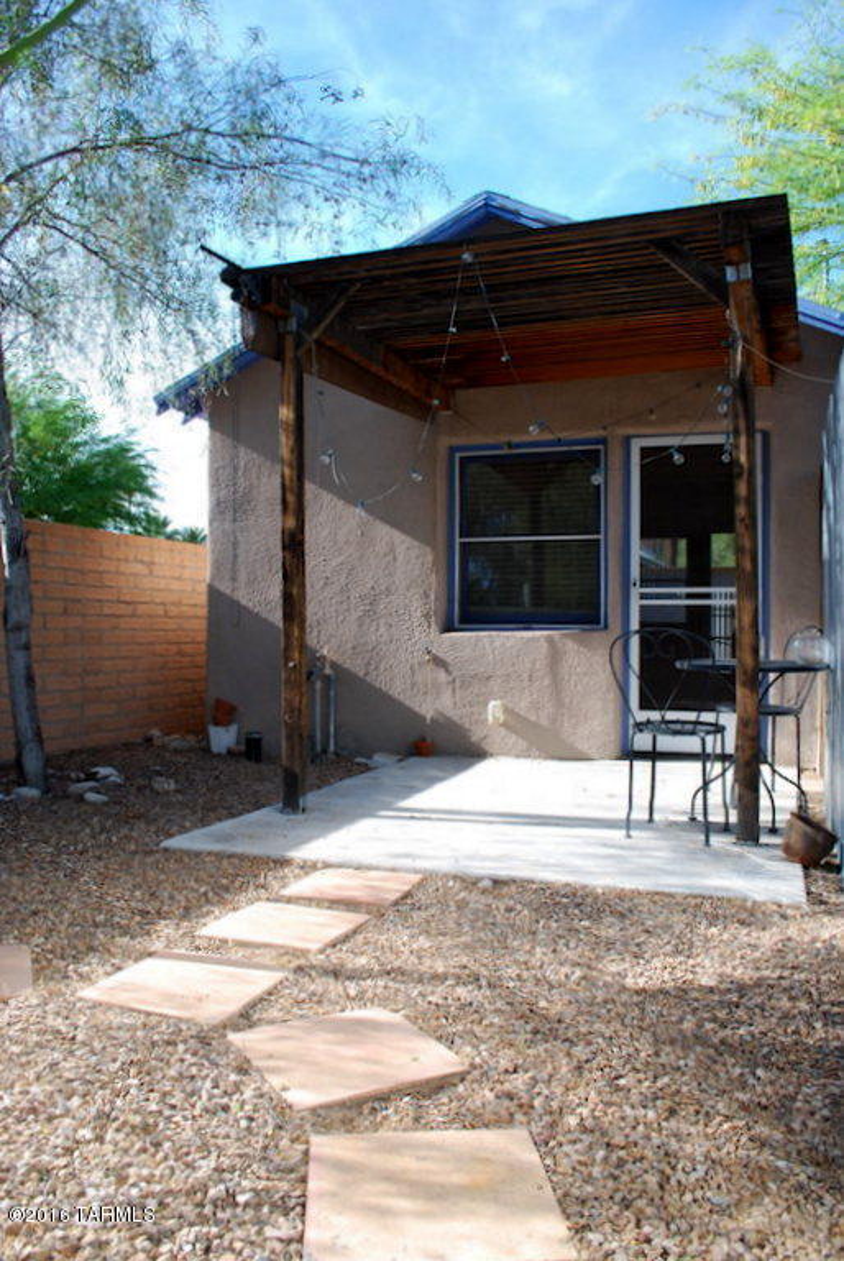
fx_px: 947
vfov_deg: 67.3
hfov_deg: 48.0
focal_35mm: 27
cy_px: 630
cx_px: 422
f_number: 5.6
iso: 100
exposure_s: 1/125
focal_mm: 18
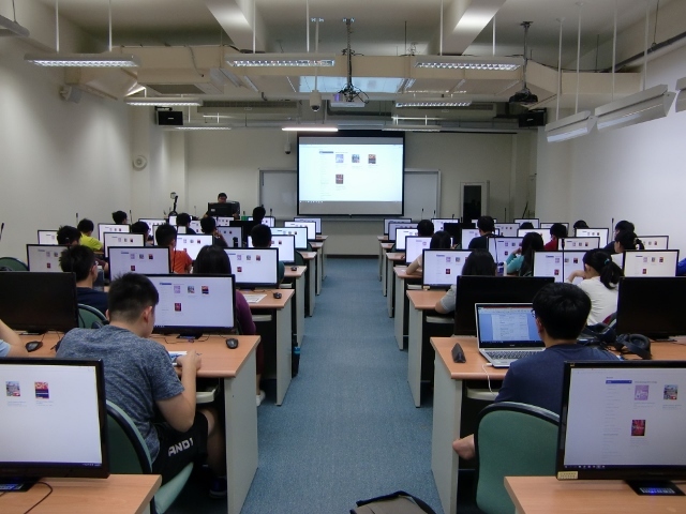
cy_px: 257
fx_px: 555
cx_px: 343
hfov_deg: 63.4
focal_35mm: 28
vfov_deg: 49.7
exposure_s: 1/60
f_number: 2.6
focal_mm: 4.9
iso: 125
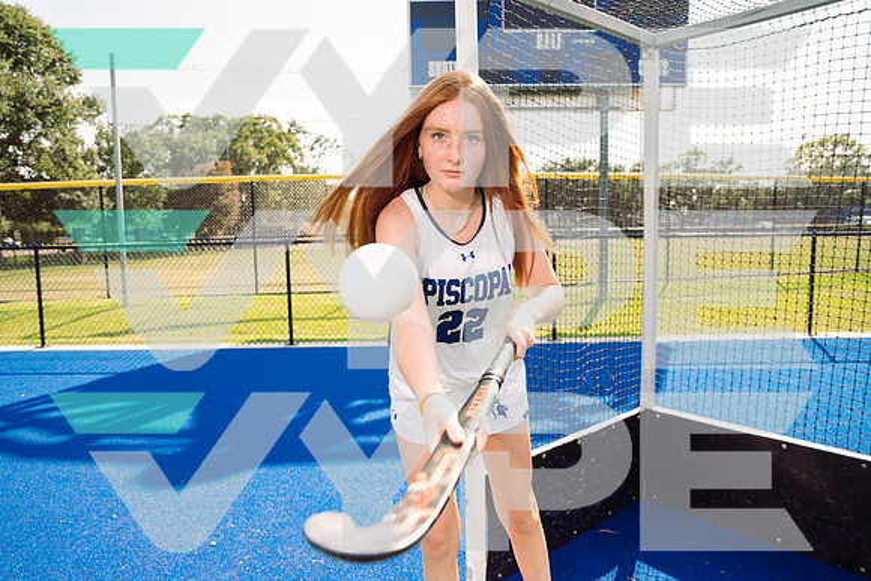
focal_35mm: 24
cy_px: 290
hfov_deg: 73.7
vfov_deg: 53.2
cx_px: 436
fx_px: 581
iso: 100
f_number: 5
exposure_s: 1/250
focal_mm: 24
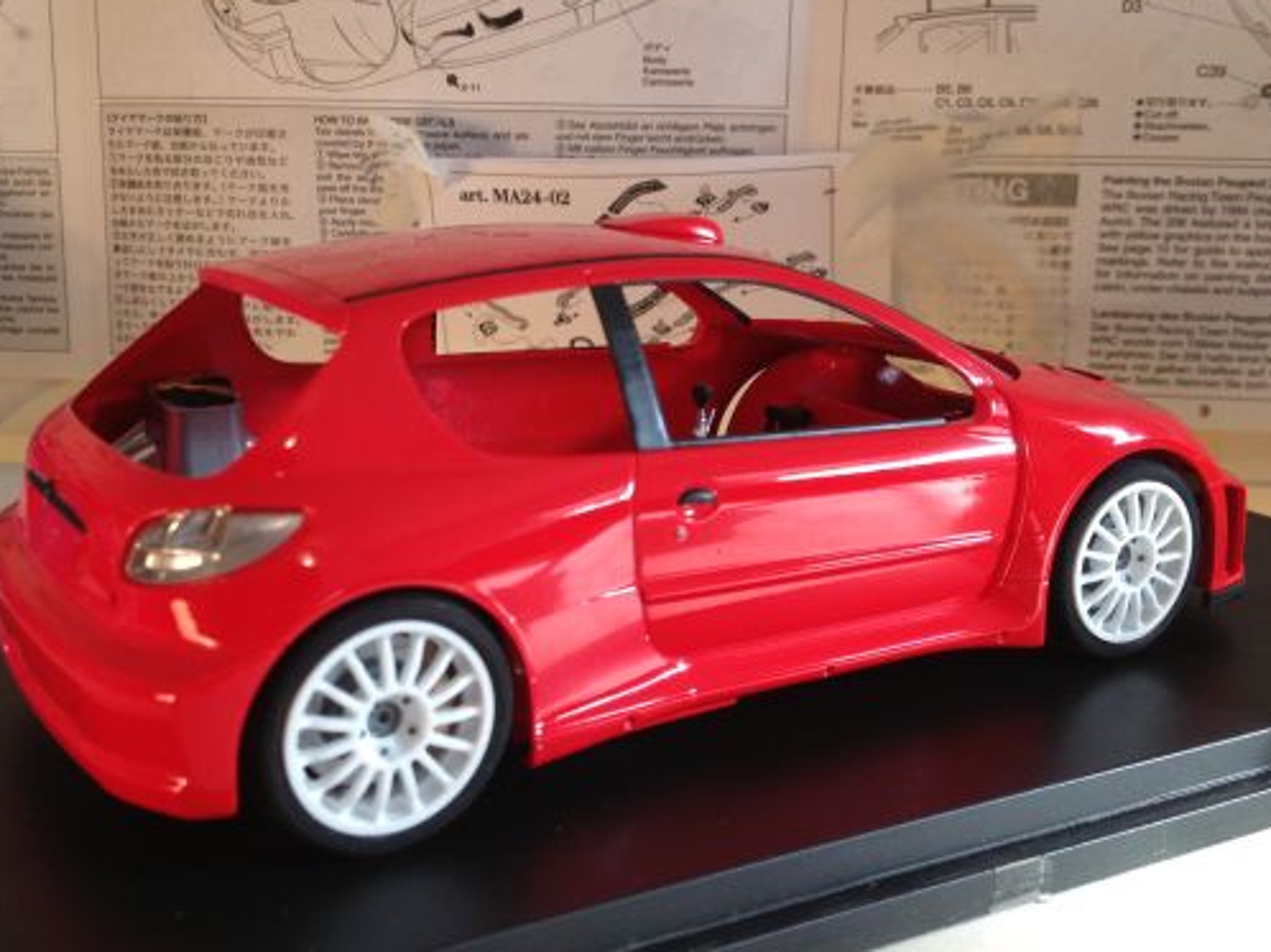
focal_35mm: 45
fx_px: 1651
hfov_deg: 42.1
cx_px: 636
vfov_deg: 32.2
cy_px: 462
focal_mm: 4.28
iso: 80
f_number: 2.4
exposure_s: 1/100
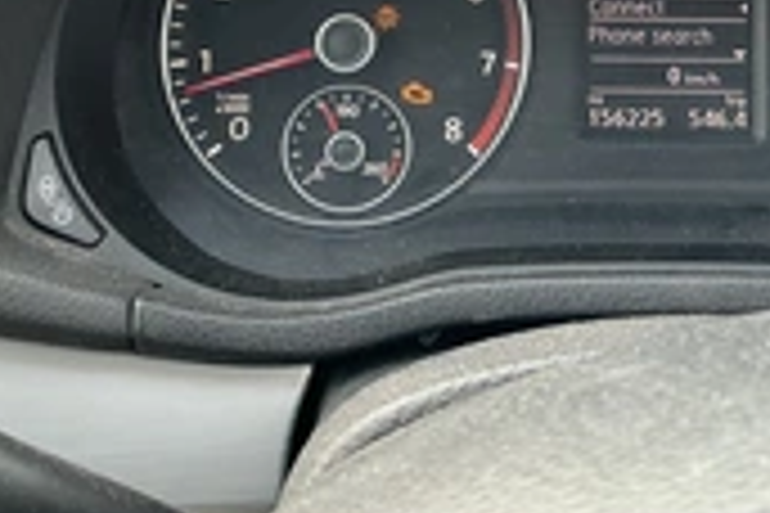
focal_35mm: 68
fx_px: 1454
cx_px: 599
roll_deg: -0.9
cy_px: -40
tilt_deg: -19.2
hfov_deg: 29.1
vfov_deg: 19.3
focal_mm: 3
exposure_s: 1/122
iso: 50
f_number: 1.8
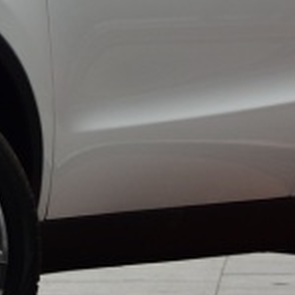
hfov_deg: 3.5
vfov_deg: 3.5
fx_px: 4763
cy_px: -5
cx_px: -209
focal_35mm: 494
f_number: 5
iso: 200
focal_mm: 56
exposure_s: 1/1600
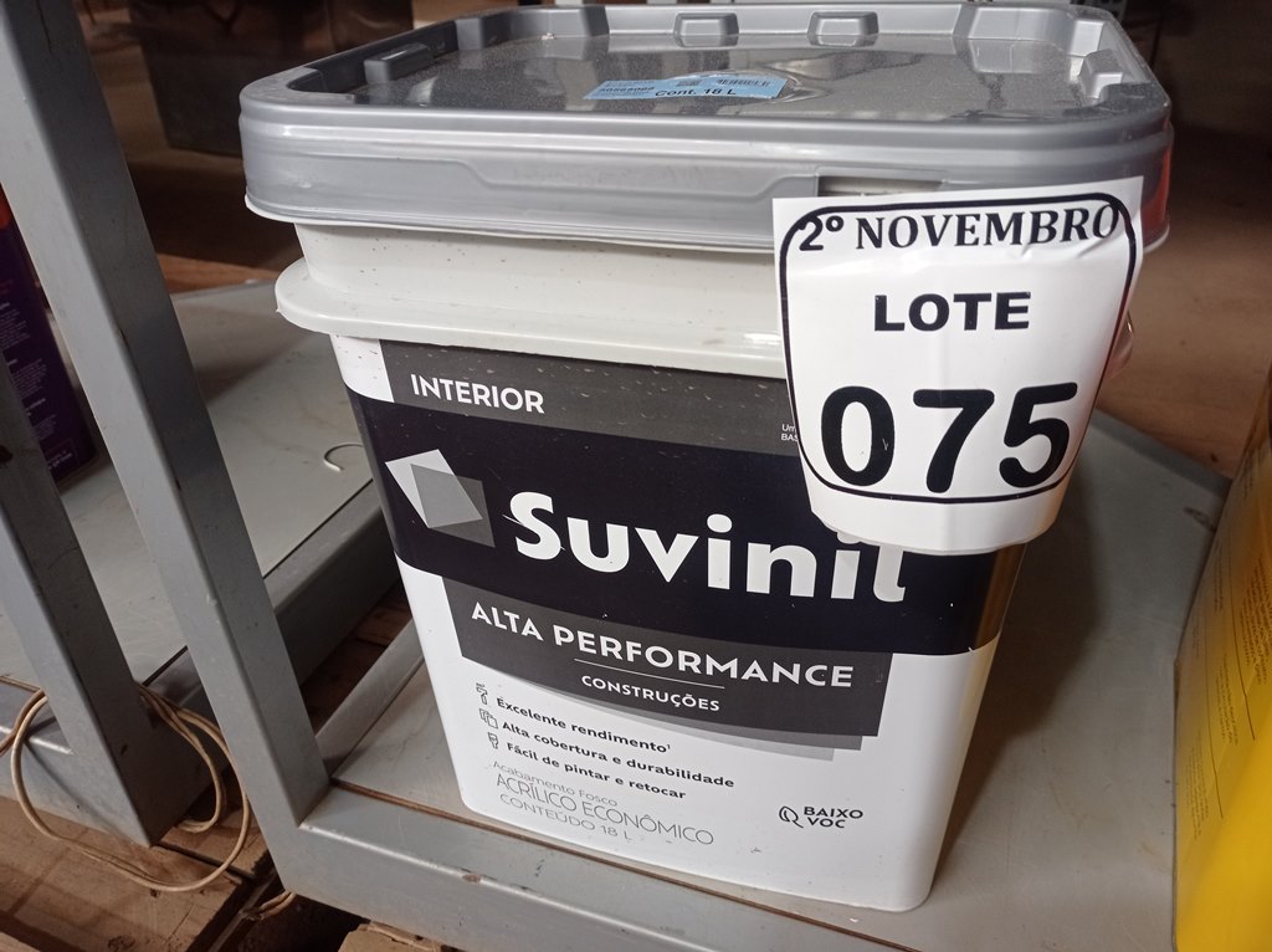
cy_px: 476
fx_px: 1028
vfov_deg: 49.7
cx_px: 636
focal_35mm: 28
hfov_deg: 63.5
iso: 155
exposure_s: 1/60
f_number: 1.79
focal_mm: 4.7
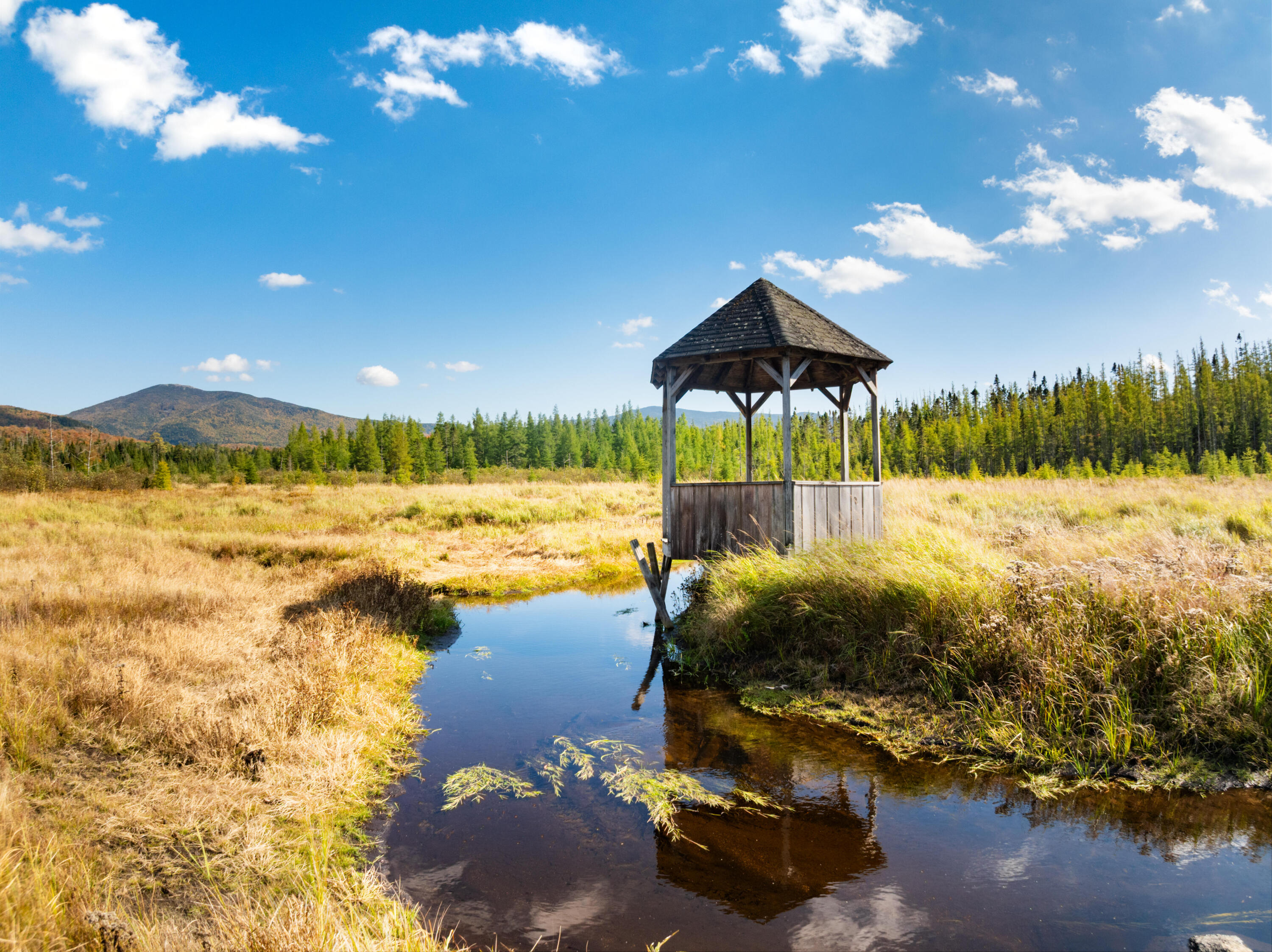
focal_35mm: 24
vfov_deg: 56.8
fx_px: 881
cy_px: 476
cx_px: 636
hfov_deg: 71.6
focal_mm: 12.29
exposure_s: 1/500
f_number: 5.6
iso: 100
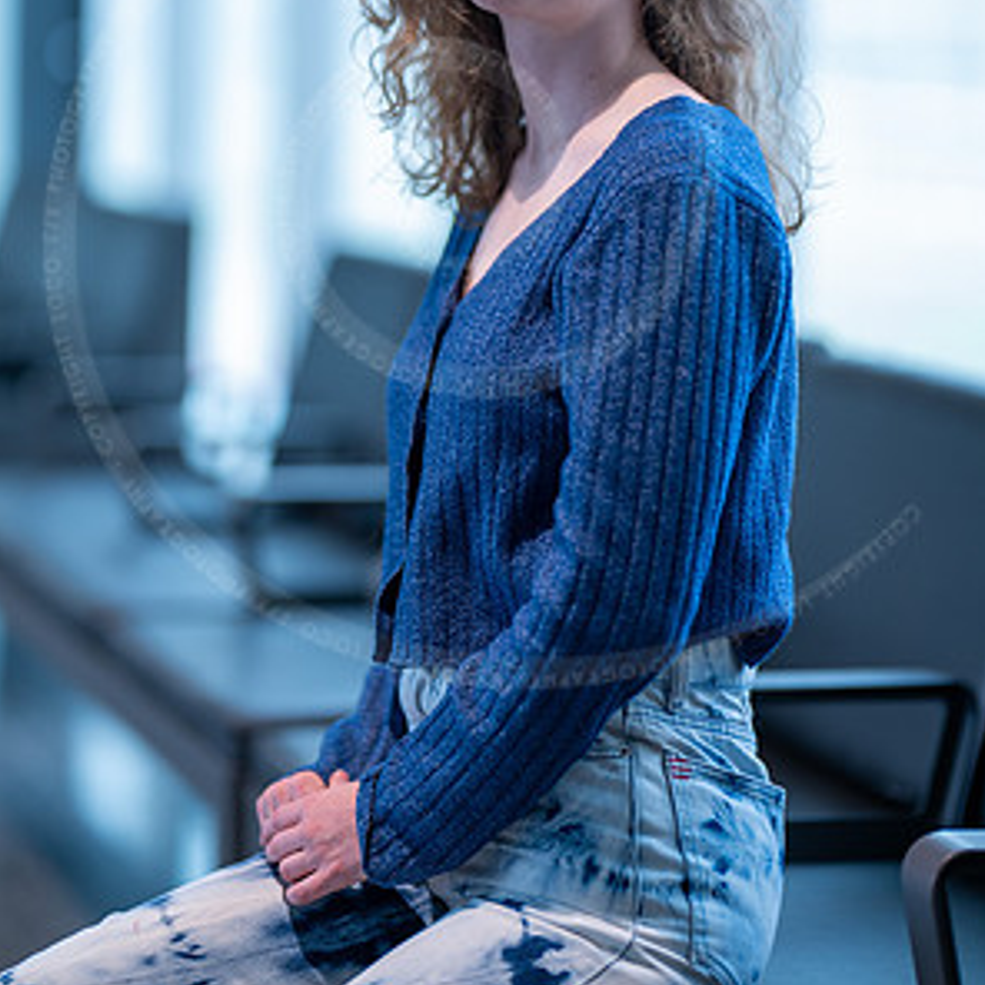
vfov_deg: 15.8
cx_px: 492
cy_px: 256
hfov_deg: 15.8
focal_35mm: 110
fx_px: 3541
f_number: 1.2
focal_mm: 85
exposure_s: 1/320
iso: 320
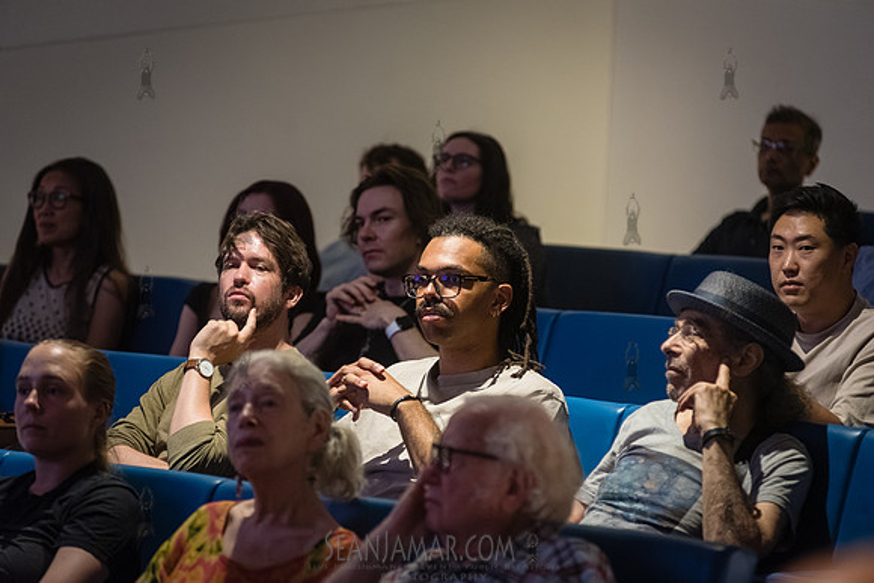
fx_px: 4856
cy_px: 292
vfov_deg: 6.9
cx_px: 437
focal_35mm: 200
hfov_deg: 10.3
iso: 4000
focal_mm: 200
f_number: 4
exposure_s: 1/125
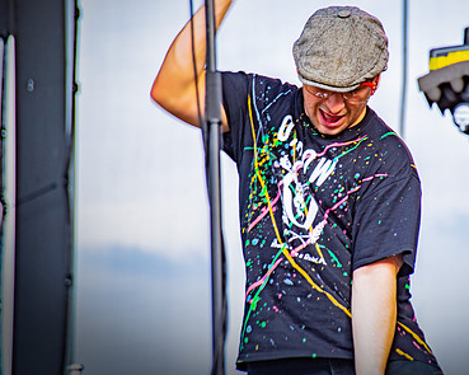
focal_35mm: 295
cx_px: 332
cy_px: 132
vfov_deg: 5.2
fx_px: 4094
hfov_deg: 6.6
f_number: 5.6
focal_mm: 200
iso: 200
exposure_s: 1/160
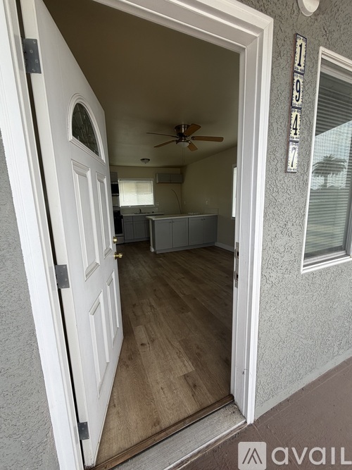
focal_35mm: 14
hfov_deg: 85.7
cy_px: 235
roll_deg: +0.5
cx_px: 176
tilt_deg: -8.2
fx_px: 190
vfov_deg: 102.1
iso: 40
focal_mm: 2.22
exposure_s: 1/146
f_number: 2.2
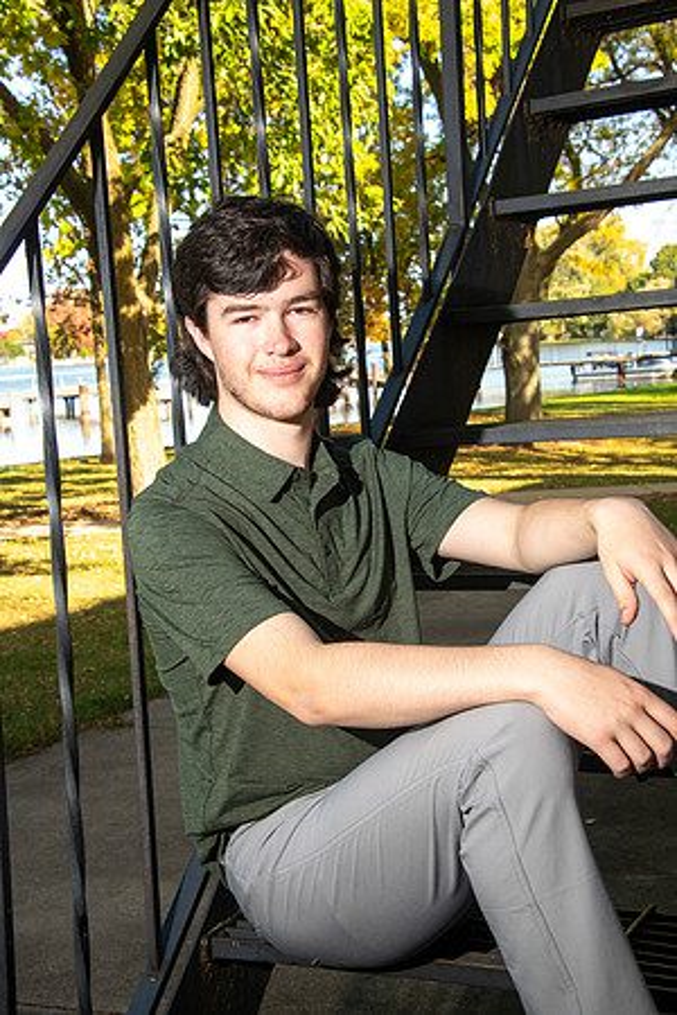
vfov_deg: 32.4
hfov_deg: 21.9
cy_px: 508
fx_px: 1749
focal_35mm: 62
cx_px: 338
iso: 800
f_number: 14
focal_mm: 62
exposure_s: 1/160
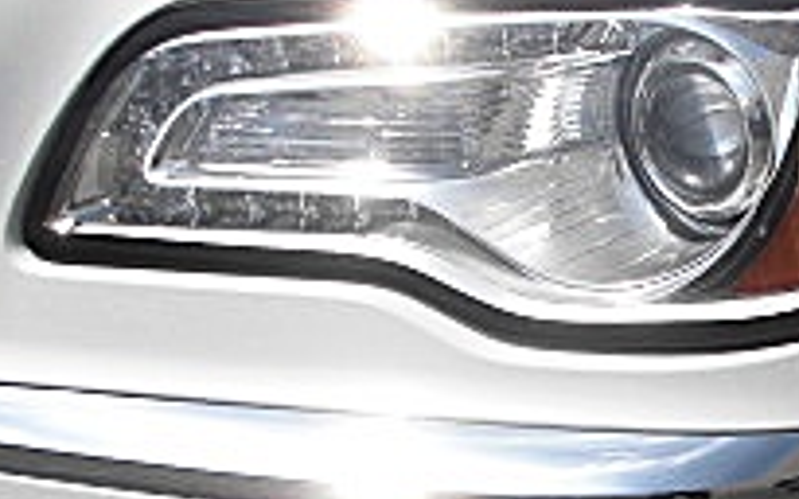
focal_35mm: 119
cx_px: 830
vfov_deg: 11.0
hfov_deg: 17.1
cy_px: 409
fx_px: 2591
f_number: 7.9
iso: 50
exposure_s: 1/160
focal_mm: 6.3
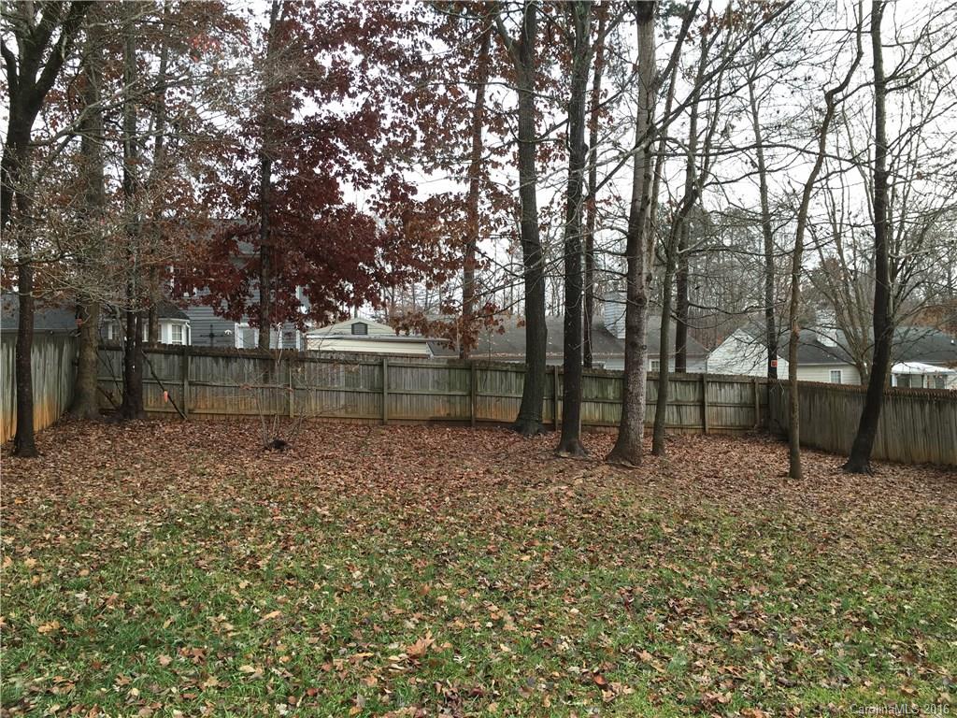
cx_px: 478
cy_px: 359
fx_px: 802
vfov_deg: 48.2
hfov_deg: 61.7
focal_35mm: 29
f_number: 2.2
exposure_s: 1/134
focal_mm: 4.15
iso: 25
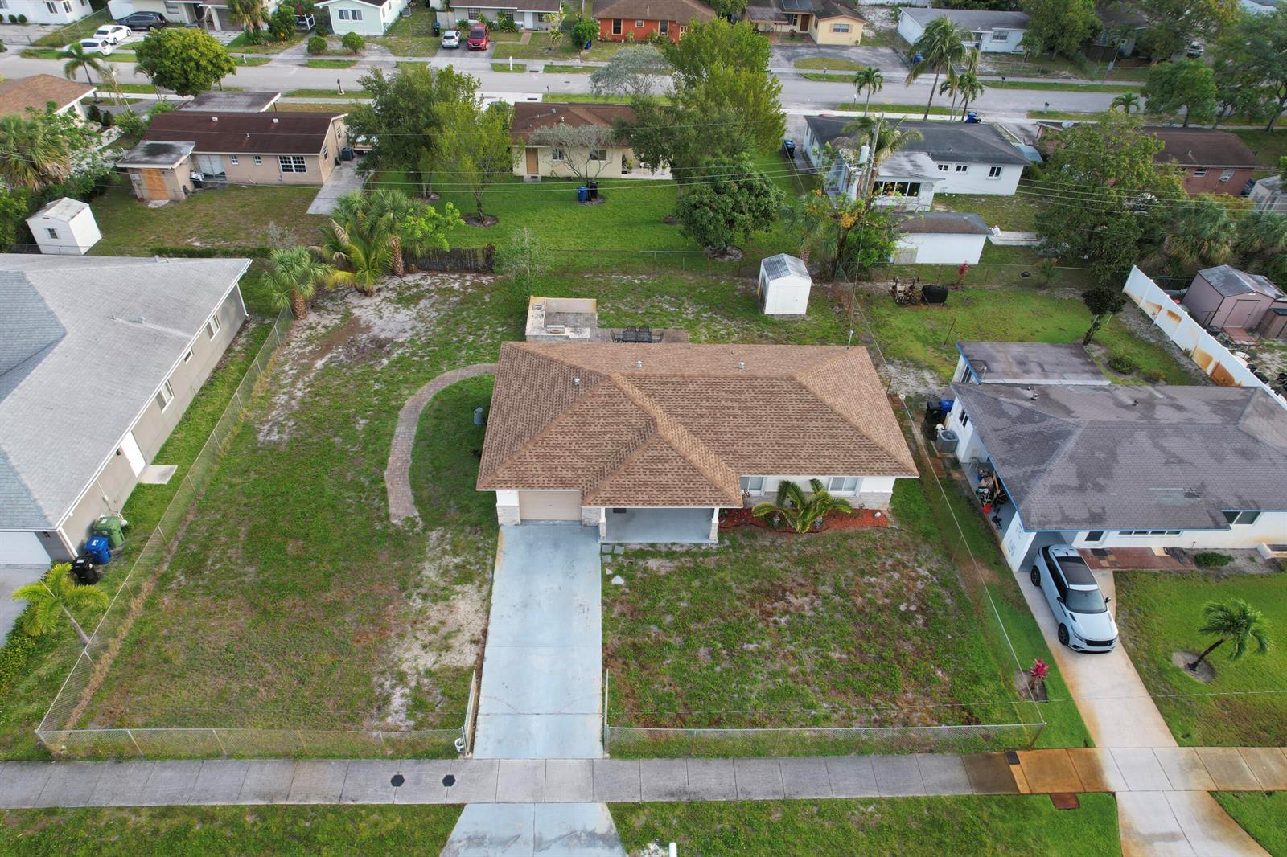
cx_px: 644
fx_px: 786
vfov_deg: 57.2
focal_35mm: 22
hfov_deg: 78.6
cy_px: 428
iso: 100
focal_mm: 8.38
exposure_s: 1/200
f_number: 2.8
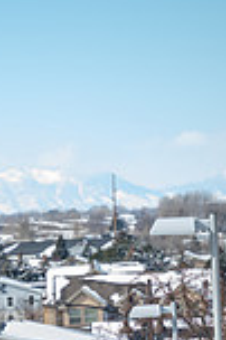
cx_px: -2
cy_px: 398
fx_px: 4624
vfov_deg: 4.2
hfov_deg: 2.8
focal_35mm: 490
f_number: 2.8
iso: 100
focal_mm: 165
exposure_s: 1/800
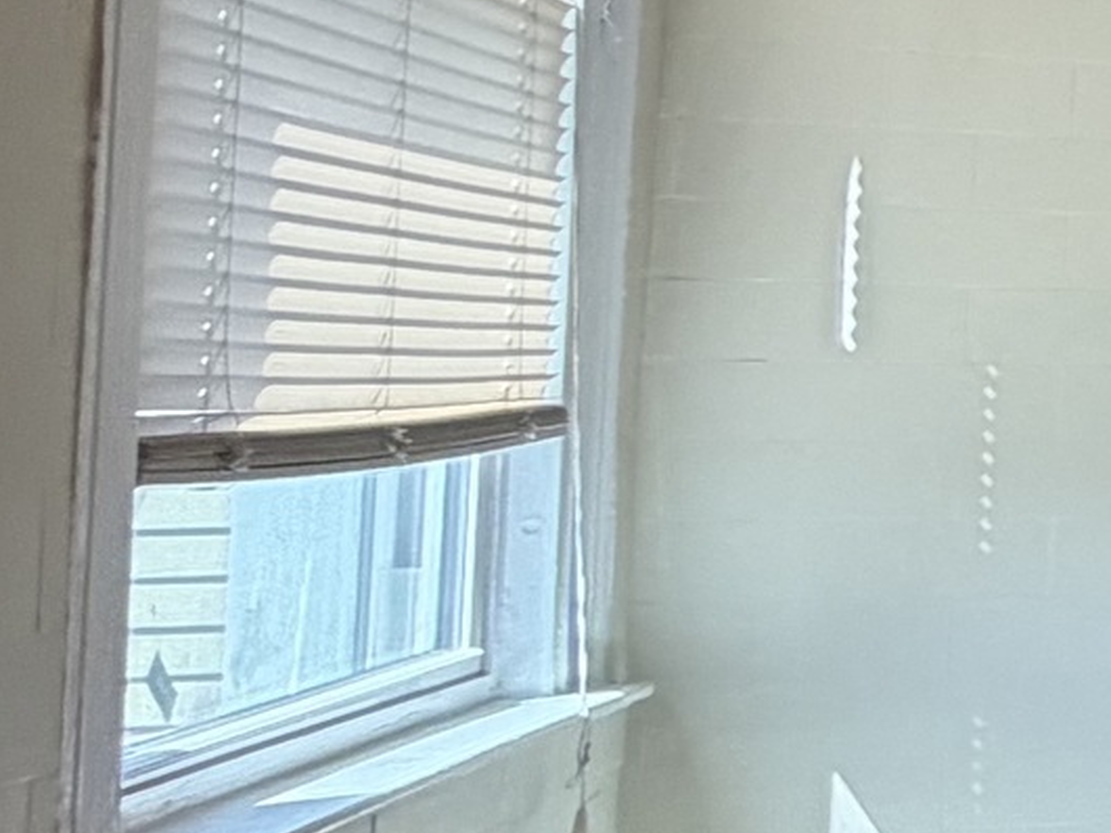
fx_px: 2599
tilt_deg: +2.7
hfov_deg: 13.5
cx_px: 2923
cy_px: 278
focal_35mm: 81
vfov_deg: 18.2
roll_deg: -0.9
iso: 125
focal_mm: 2.22
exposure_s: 1/120
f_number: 2.2
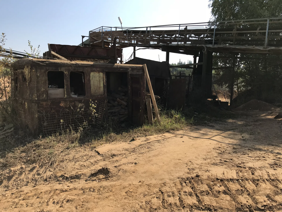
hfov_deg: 63.4
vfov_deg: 49.7
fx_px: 228
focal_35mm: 28
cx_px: 141
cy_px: 106
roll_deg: -0.4
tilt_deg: -5.3
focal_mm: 3.99
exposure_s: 1/1742
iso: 20
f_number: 1.8
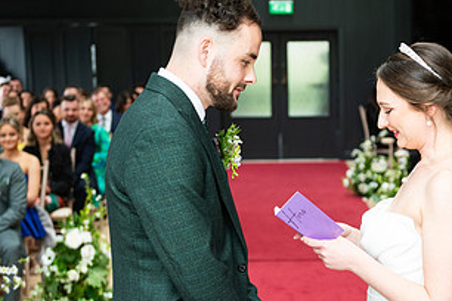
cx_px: 310
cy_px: 209
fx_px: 1142
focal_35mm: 91
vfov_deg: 15.0
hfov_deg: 22.3
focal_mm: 48
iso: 400
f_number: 3.5
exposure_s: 1/200
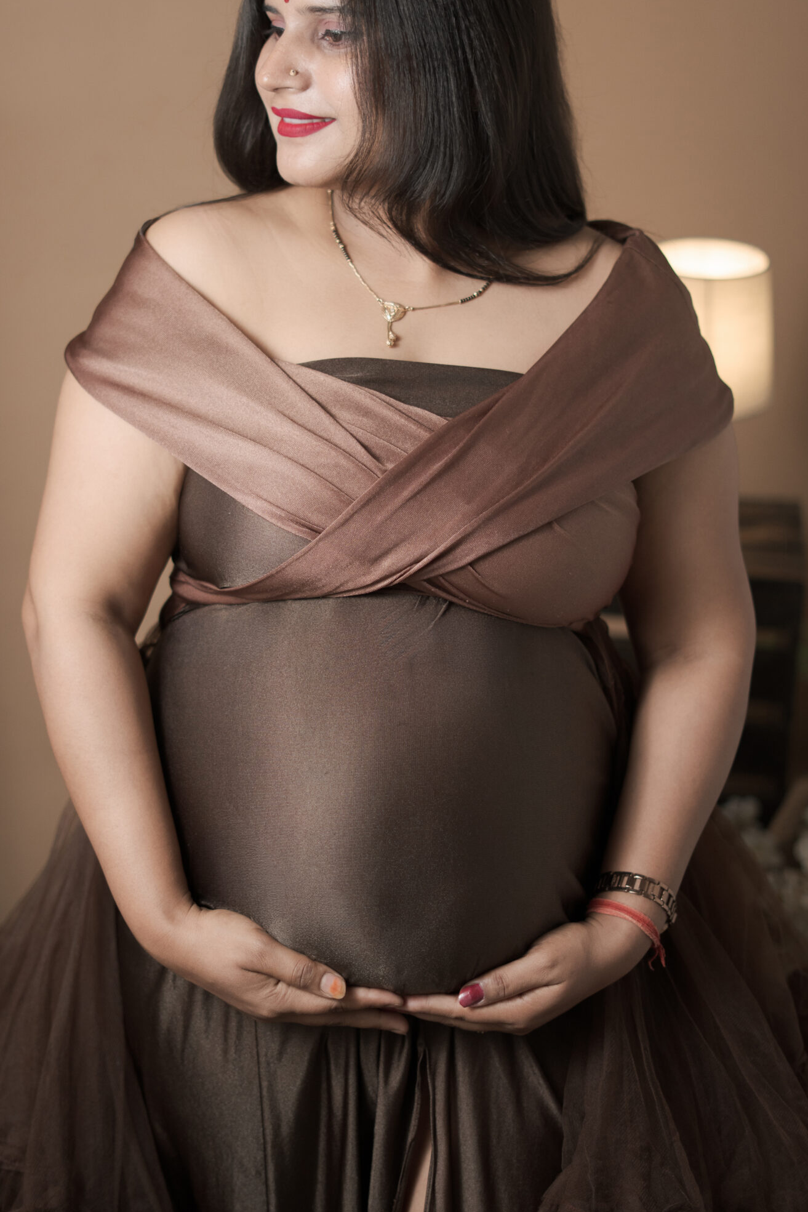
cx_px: 358
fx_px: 2188
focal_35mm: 65
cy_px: 524
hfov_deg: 20.9
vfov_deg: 30.9
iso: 640
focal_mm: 50
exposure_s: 1/200
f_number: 1.8
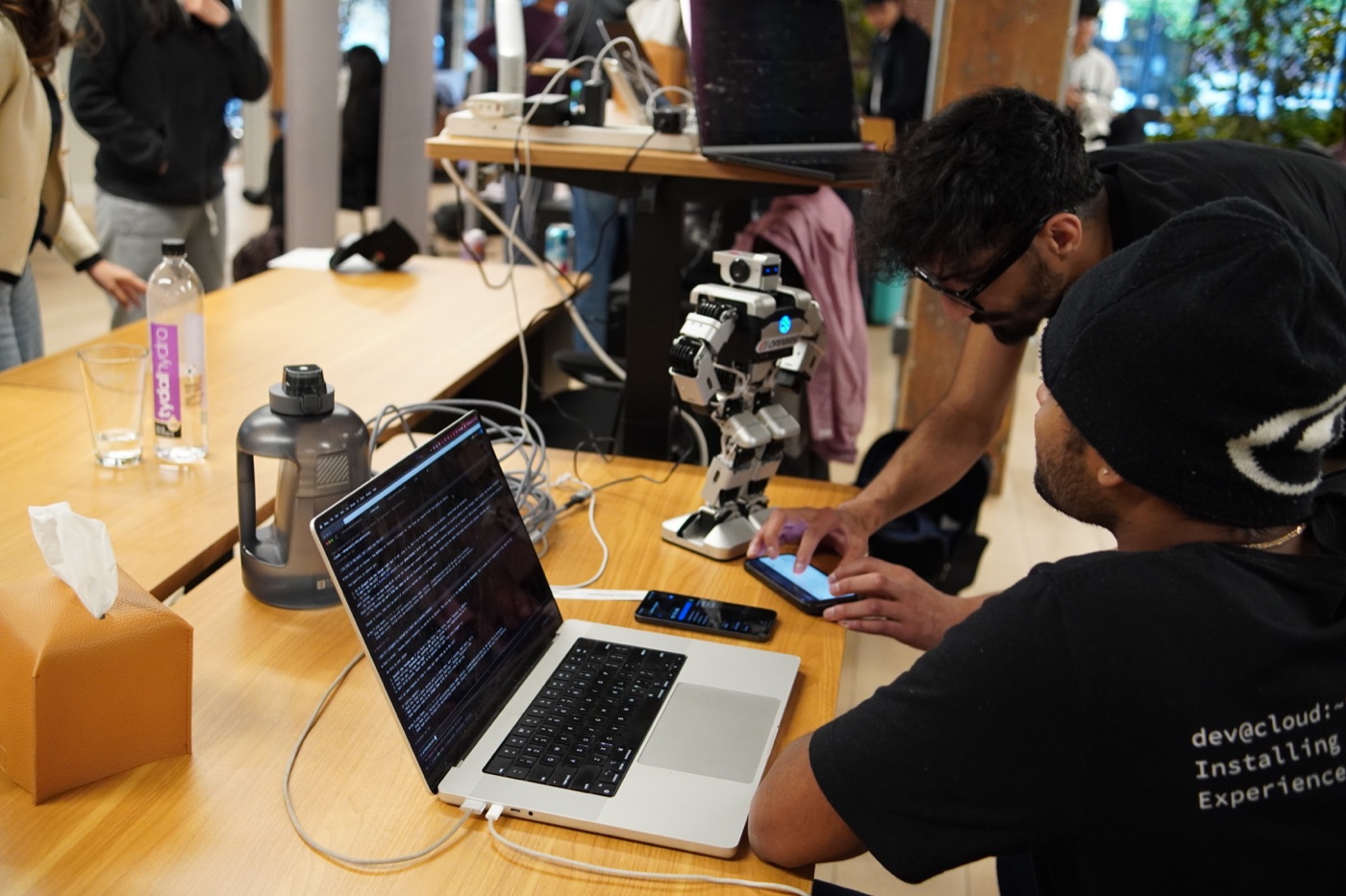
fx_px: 1290
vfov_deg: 38.4
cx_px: 673
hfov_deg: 55.1
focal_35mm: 34
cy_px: 448
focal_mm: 23
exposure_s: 1/160
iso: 1600
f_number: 2.2
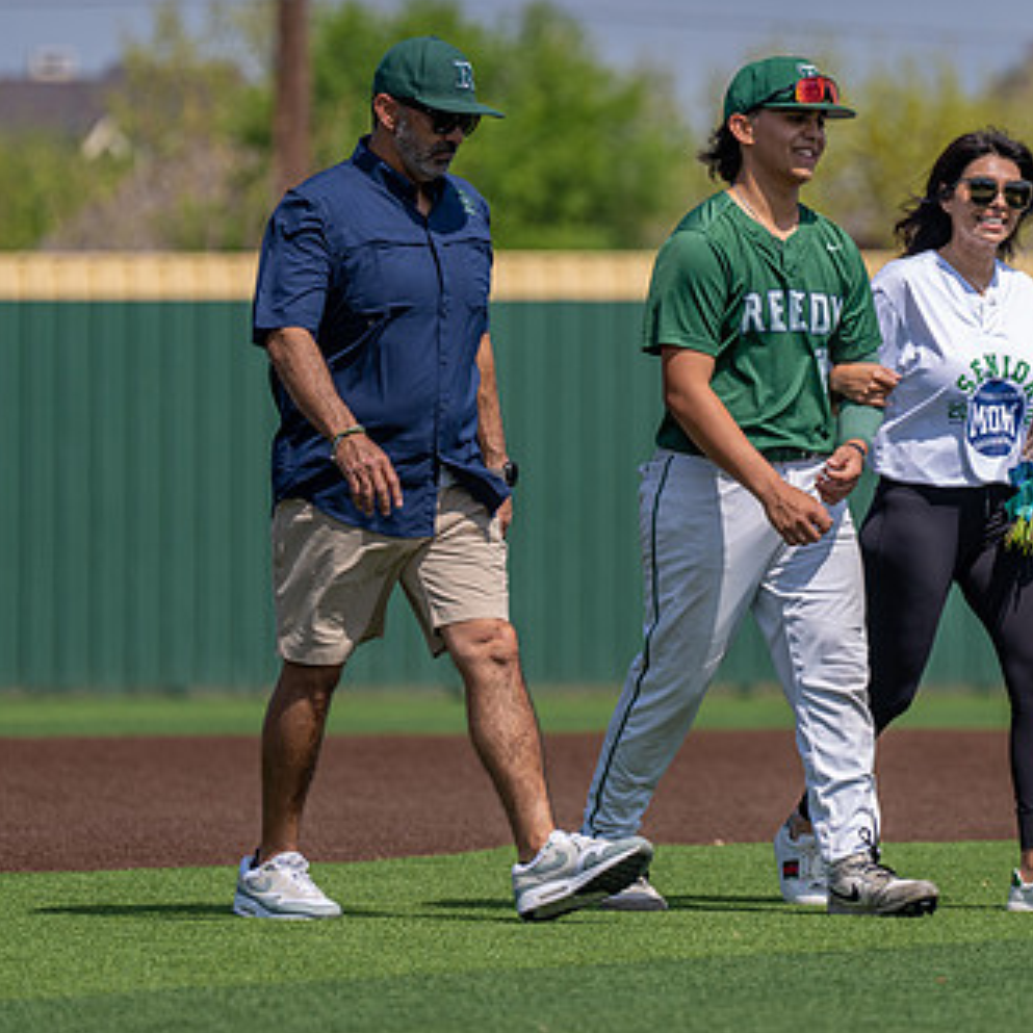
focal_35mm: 315
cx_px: 769
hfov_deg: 5.6
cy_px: 500
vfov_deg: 5.6
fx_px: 10635
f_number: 2.8
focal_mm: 168
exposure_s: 1/2500
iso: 100
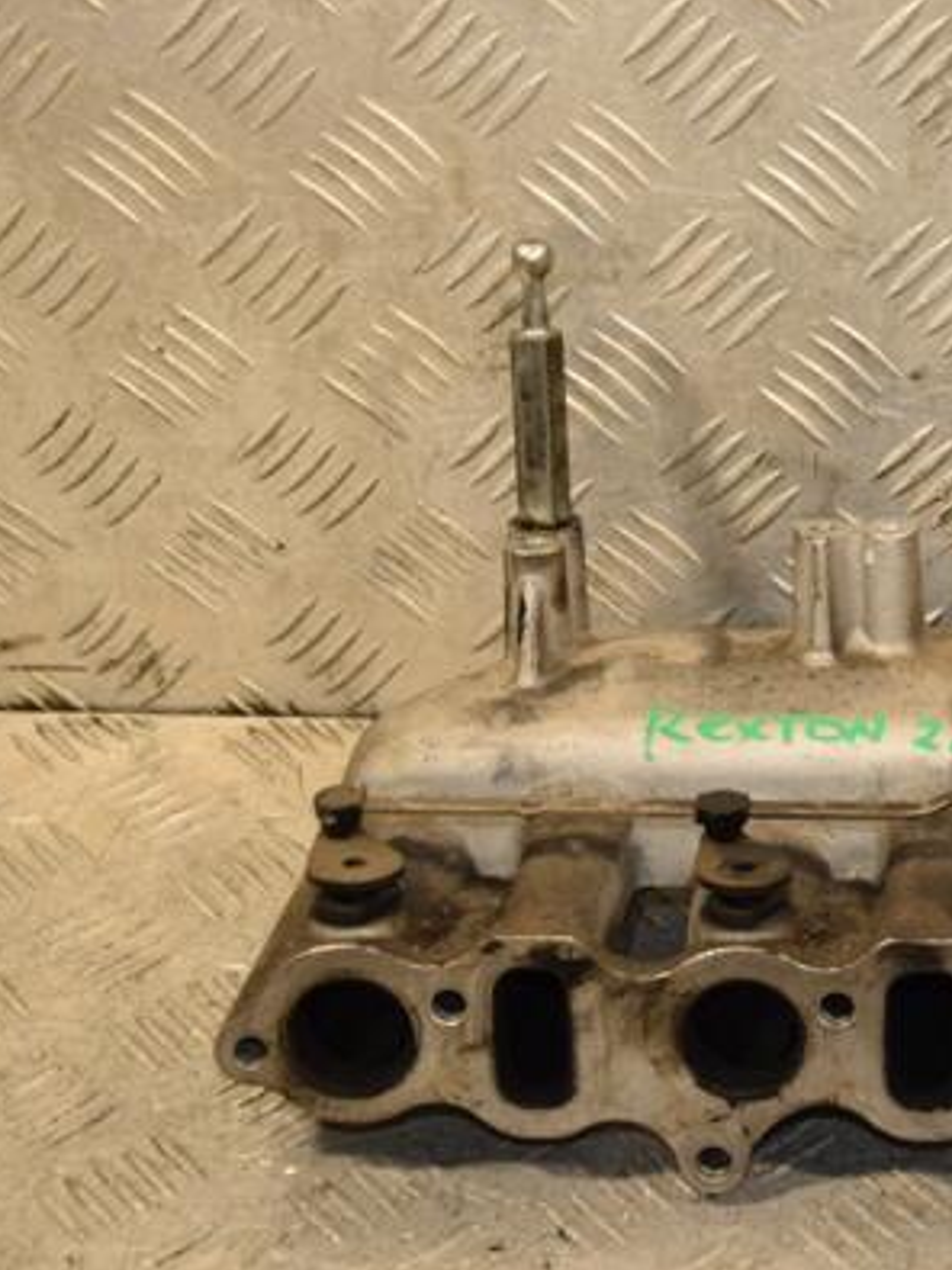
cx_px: 946
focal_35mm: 92
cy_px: 633
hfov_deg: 15.8
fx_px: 3375
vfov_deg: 21.3
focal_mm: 42
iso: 800
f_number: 4.8
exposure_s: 1/125
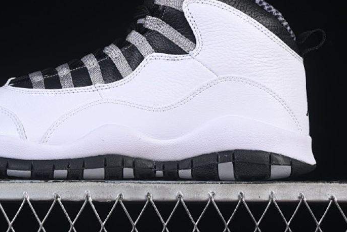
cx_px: 126
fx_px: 1138
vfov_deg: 11.6
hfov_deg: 17.3
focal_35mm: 118
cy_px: 68
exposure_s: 1/100
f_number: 8
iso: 160
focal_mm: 50
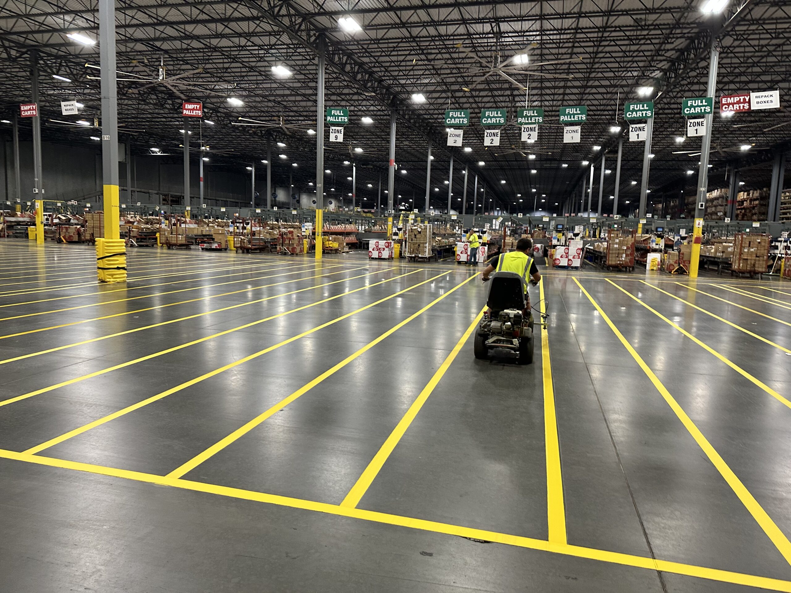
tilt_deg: -8.4
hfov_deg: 71.6
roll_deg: -3.0
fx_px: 548
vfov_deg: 56.8
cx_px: 396
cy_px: 296
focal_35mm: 24
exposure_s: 1/60
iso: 250
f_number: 1.78
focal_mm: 6.86
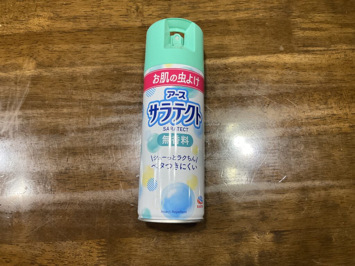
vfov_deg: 48.2
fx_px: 297
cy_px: 133
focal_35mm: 29
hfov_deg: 61.7
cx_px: 178
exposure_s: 1/50
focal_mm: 3
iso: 125
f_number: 1.8
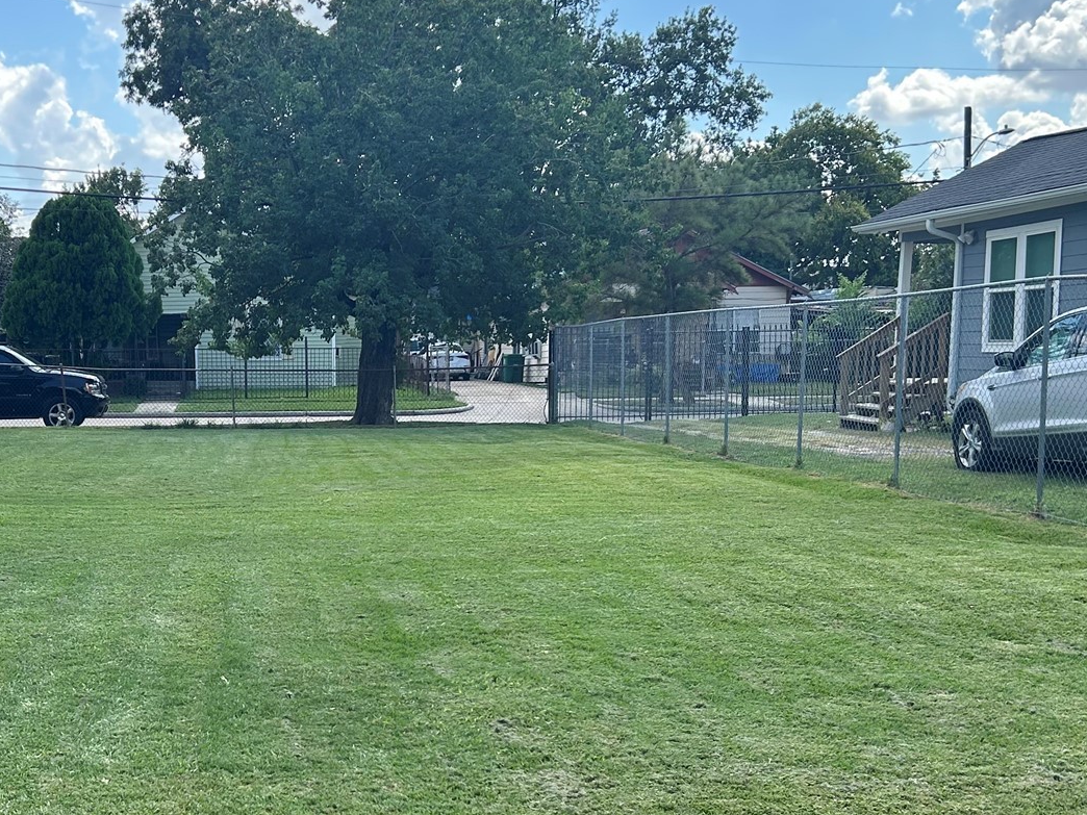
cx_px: 346
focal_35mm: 51
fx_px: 1601
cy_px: 569
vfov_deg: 28.3
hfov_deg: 37.0
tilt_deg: -7.7
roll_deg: +1.3
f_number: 1.5
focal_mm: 5.7
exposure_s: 1/1468
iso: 50
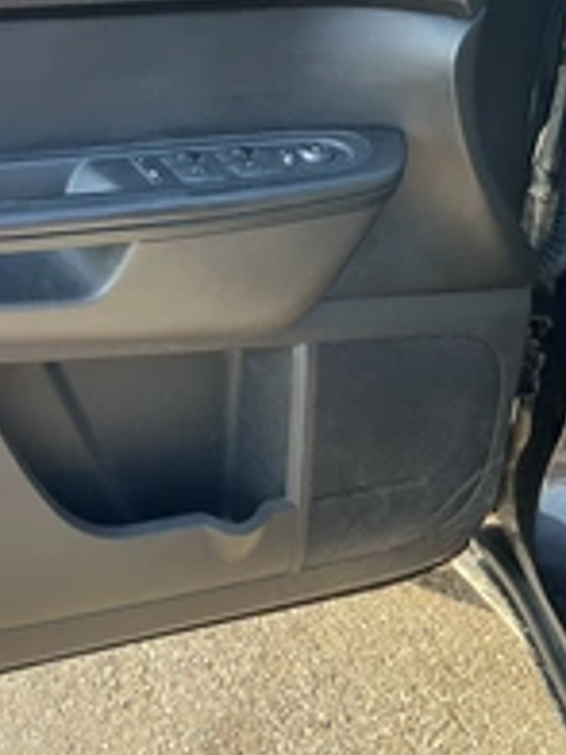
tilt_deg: -21.6
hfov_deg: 24.5
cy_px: 227
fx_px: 1243
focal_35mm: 57
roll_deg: +0.0
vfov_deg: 33.4
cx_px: 0
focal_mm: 3
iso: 32
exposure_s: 1/122
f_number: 1.8
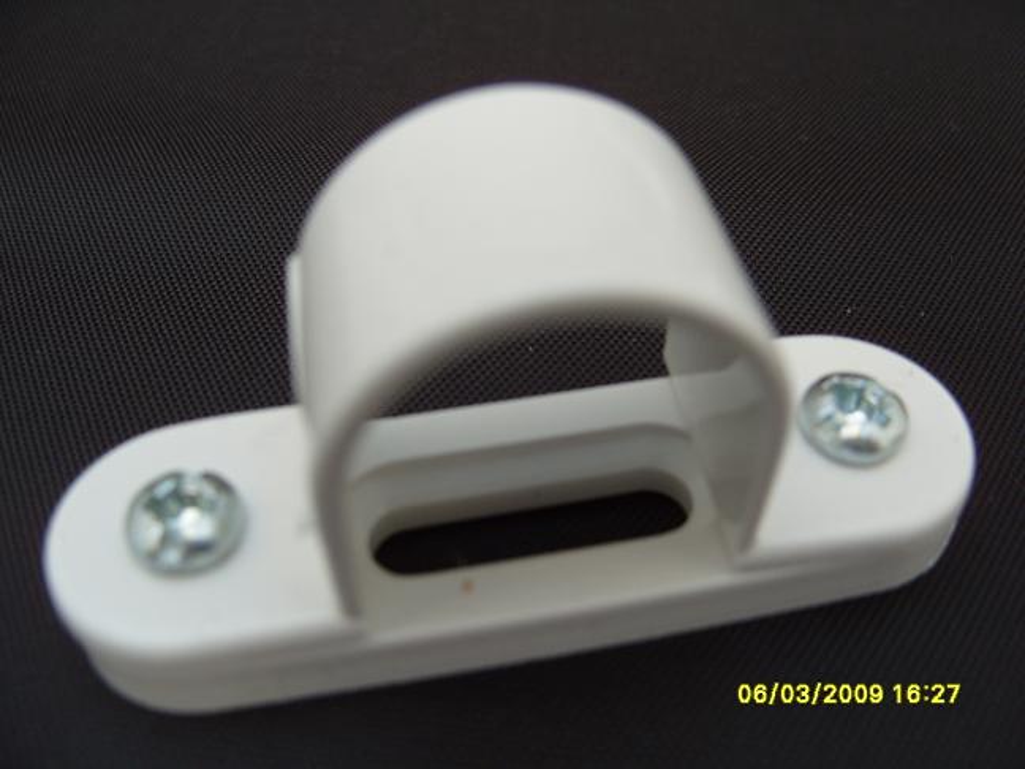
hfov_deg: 52.6
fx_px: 1036
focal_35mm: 35
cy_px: 384
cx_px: 512
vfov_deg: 40.7
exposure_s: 1/90
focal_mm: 7.8
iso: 80
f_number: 3.4
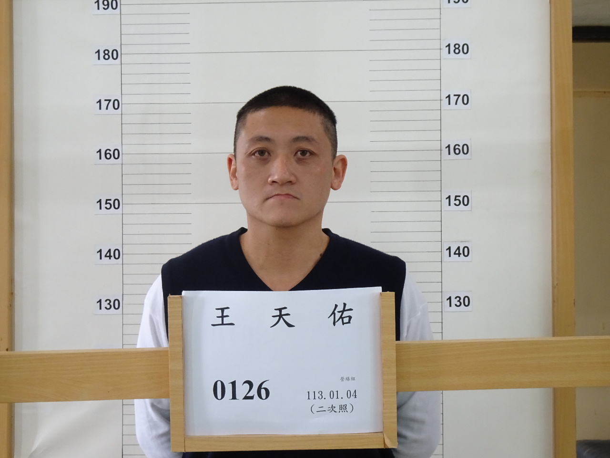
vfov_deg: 22.9
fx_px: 1128
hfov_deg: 30.3
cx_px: 305
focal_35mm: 64
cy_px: 229
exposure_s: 1/40
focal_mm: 10.95
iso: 800
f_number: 4.5
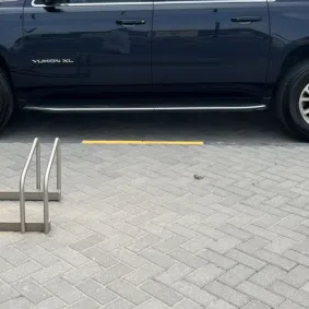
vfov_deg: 31.7
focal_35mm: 52
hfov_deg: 32.7
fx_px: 525
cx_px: 132
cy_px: 51
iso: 50
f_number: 1.5
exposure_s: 1/2353
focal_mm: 5.7
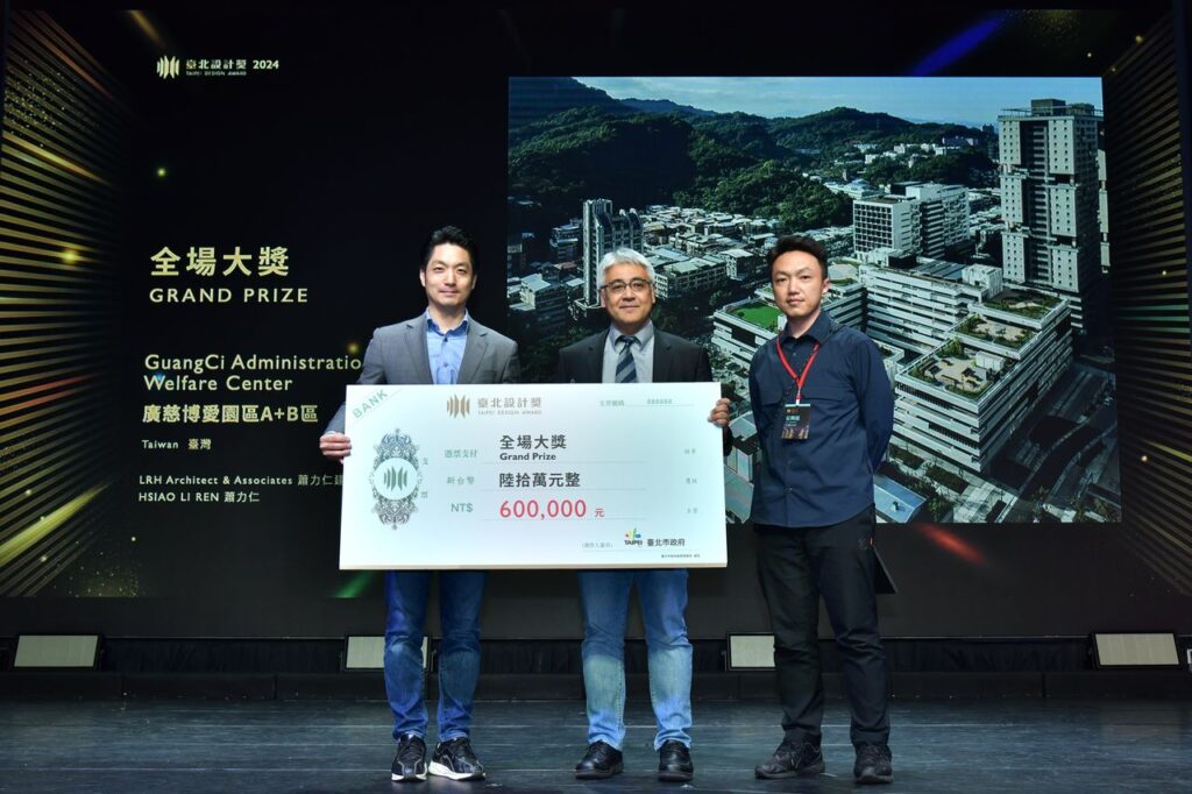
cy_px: 397
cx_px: 596
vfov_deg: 30.5
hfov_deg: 44.5
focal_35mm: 44
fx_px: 1456
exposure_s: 1/125
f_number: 6.3
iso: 640
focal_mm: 44
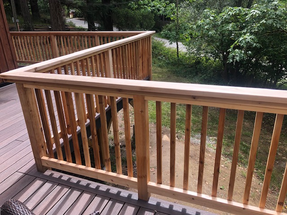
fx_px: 232
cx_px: 144
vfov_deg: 49.7
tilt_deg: -20.0
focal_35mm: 28
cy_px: 108
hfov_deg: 63.4
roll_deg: +3.6
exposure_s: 1/571
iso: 20
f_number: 1.8
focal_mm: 3.99
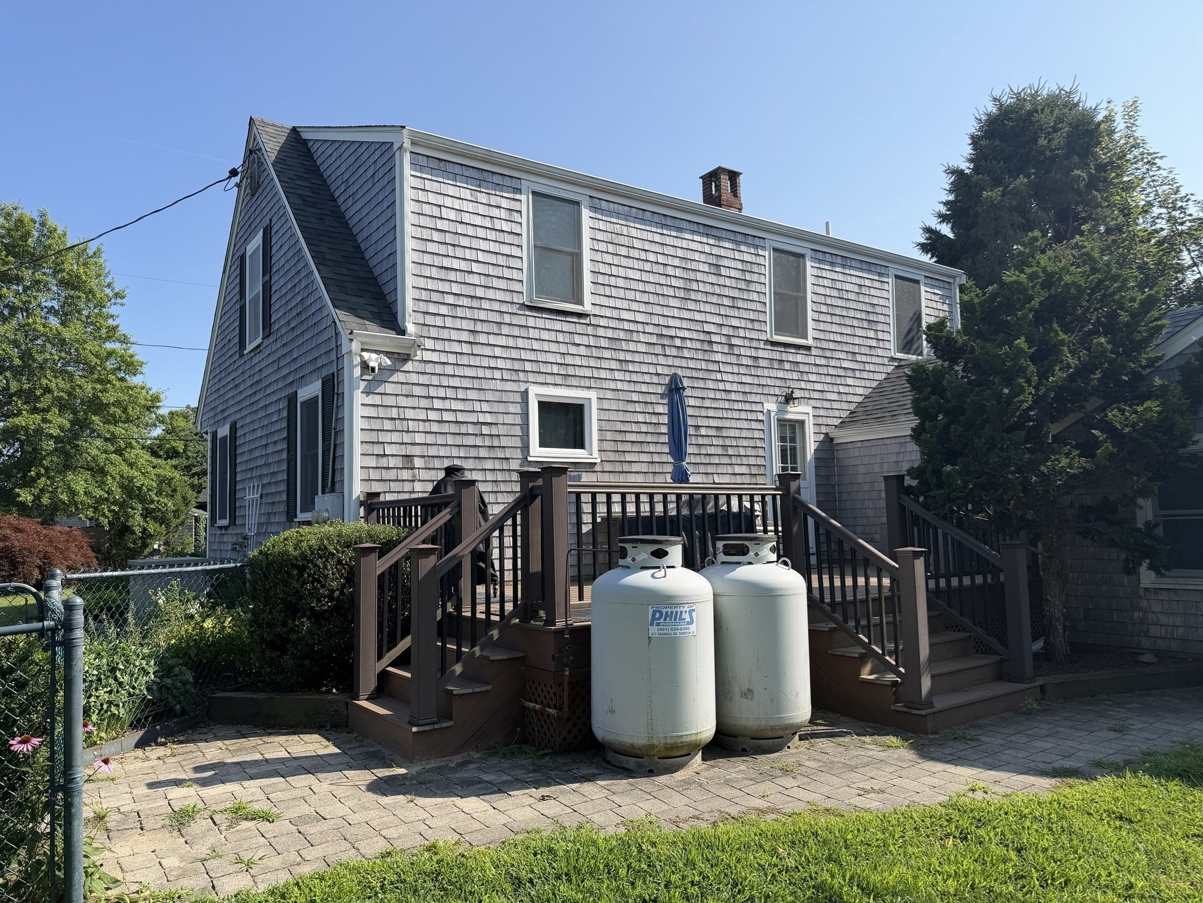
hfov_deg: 71.6
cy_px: 452
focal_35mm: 24
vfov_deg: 56.8
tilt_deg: +5.2
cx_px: 602
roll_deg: +2.5
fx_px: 834
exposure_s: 1/3425
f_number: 1.78
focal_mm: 6.76
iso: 80
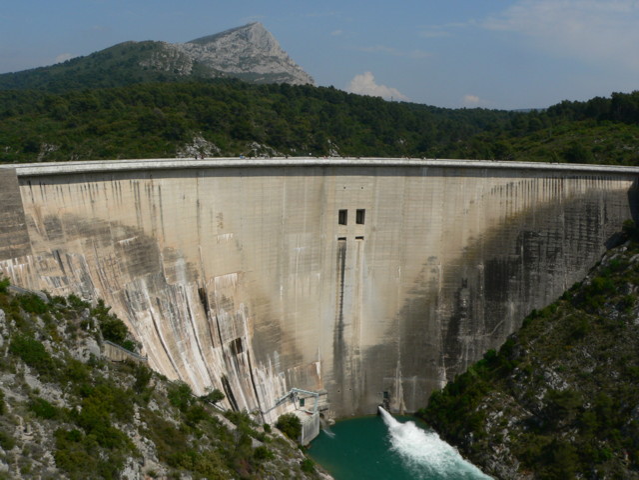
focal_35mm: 36
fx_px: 665
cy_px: 240
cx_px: 320
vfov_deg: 39.7
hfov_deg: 51.4
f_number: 5.6
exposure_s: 1/800
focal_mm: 6
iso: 80
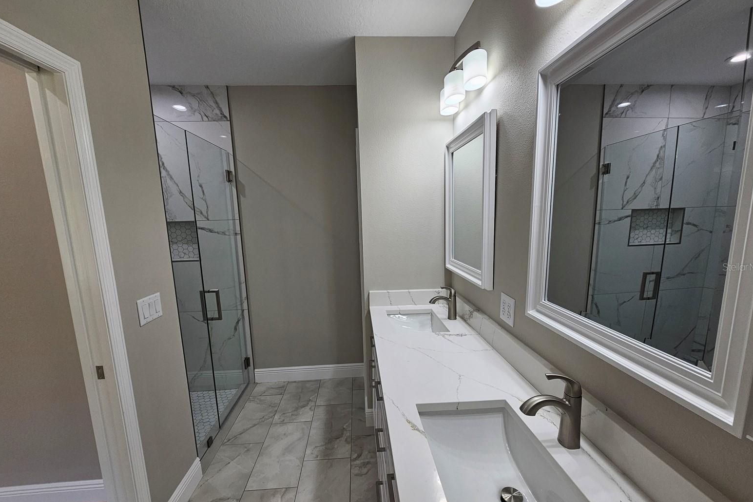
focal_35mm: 14
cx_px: 379
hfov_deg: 104.3
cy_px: 267
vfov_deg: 81.1
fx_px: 293
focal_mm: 2.2
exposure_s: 1/120
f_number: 2.2
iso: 80
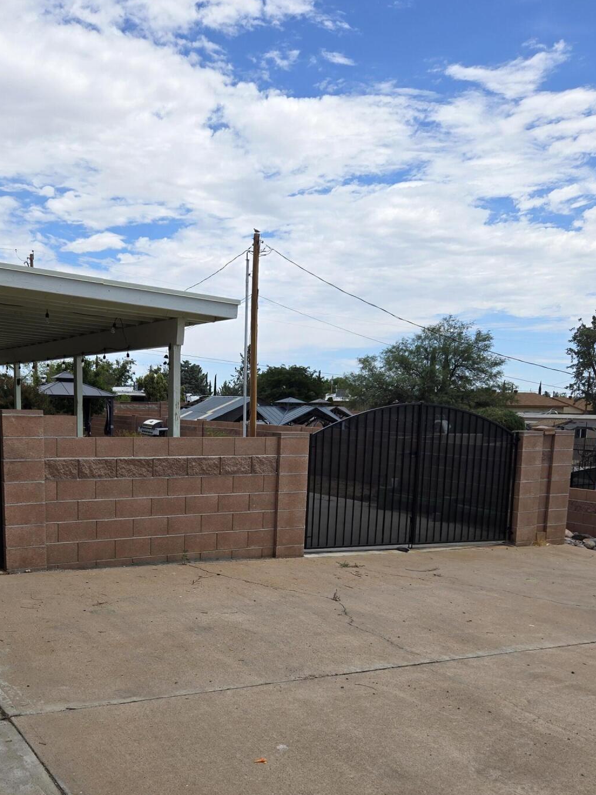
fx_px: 780
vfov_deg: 53.1
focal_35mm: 34
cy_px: 516
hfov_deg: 41.5
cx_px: 222
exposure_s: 1/2010
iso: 25
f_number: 1.8
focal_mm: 5.4
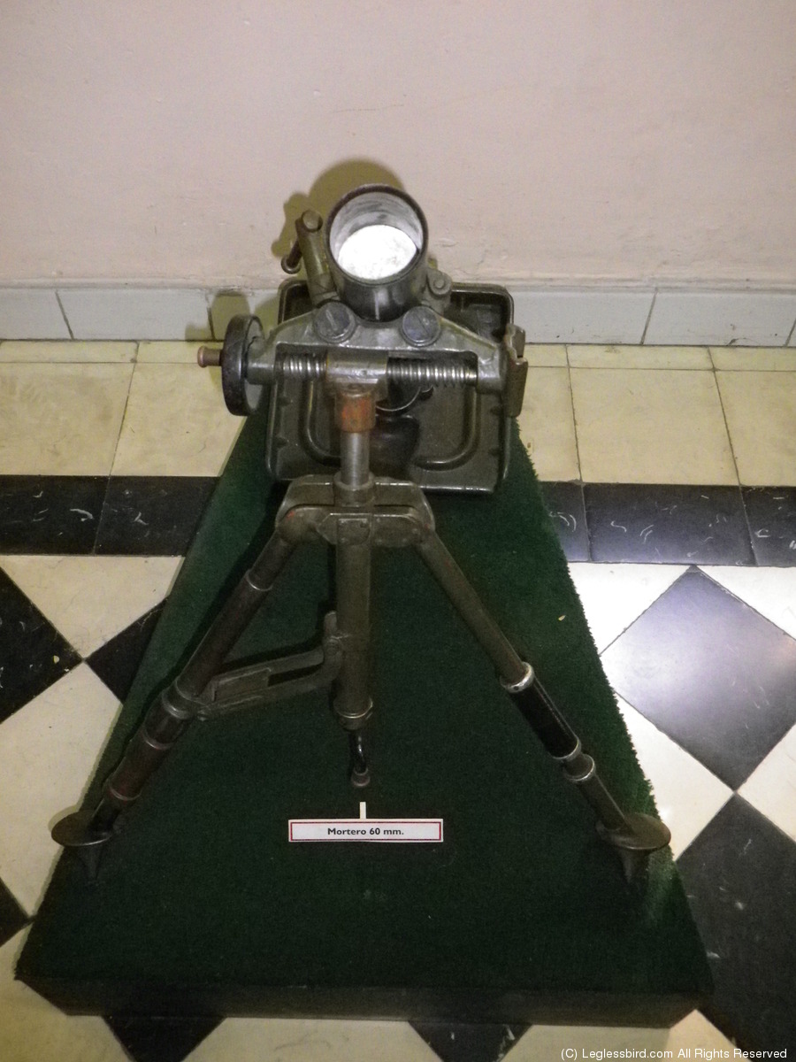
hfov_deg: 41.8
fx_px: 1042
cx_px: 398
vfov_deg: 54.0
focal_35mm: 34
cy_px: 531
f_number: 3.5
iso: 800
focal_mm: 6.1
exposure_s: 1/50
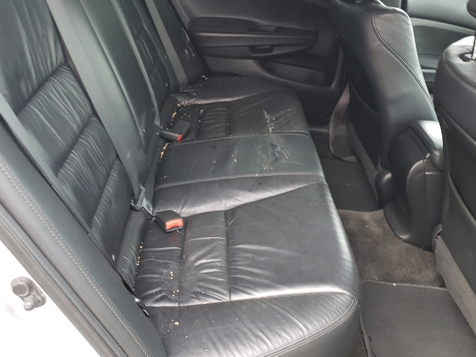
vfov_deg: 41.8
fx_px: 468
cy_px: 180
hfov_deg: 53.9
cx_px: 257
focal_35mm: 34
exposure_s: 1/50
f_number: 1.5
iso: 68
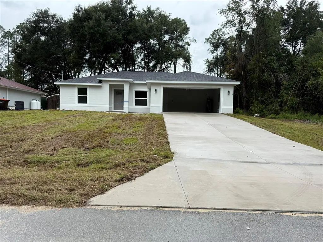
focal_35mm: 24
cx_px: 162
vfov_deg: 56.8
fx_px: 224
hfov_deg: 71.6
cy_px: 121
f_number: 1.78
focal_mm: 6.76
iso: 100
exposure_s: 1/2110
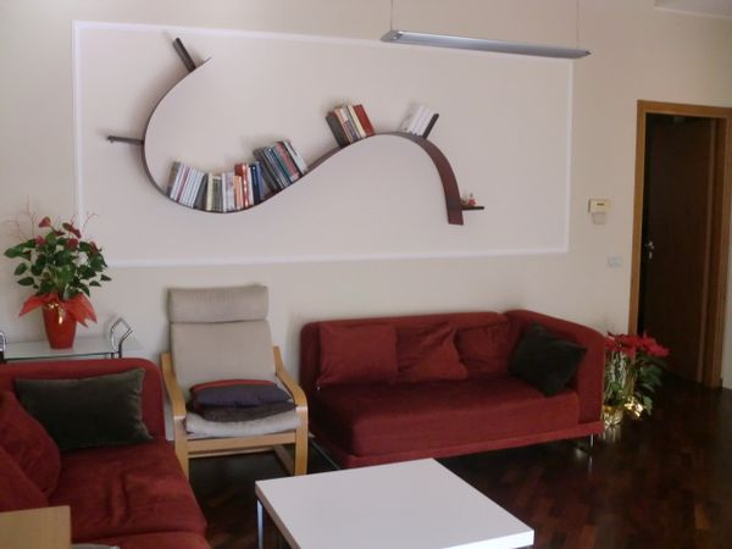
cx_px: 366
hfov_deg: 52.6
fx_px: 740
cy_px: 274
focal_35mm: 35
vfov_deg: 40.7
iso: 320
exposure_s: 1/60
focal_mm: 6.3
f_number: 3.1
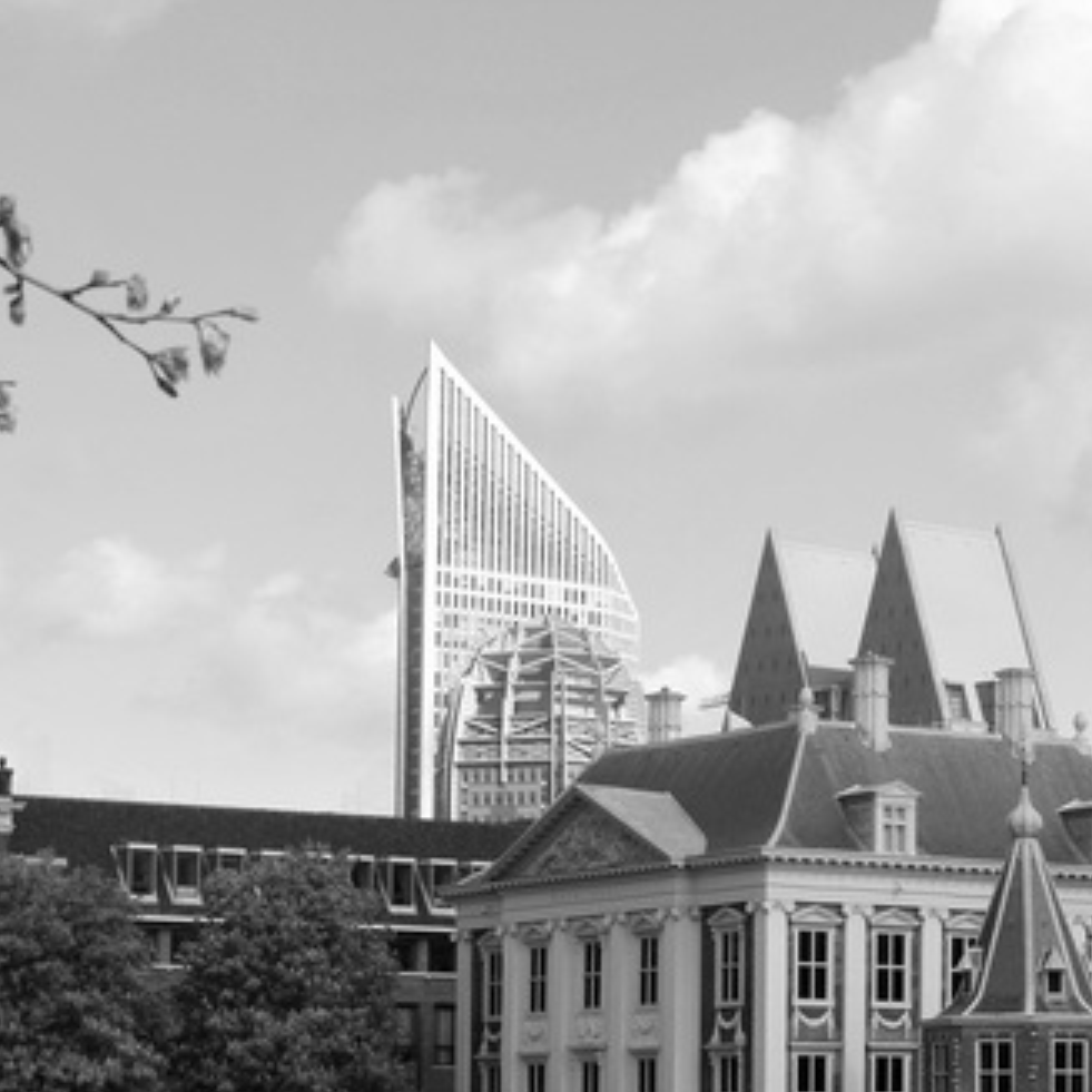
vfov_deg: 15.9
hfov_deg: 15.5
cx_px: 1216
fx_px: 3892
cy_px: 791
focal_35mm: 109
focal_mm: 35
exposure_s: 1/400
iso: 200
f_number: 10
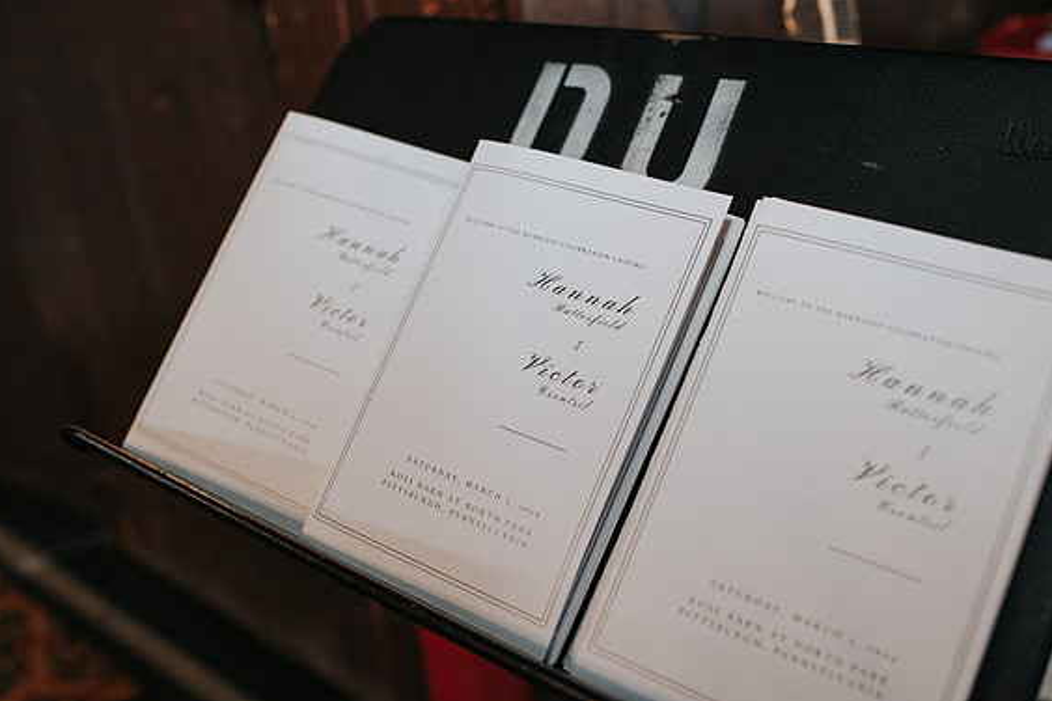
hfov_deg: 53.1
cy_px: 343
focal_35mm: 36
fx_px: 1052
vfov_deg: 36.9
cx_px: 522
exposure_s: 1/200
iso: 1000
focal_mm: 35
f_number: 3.2
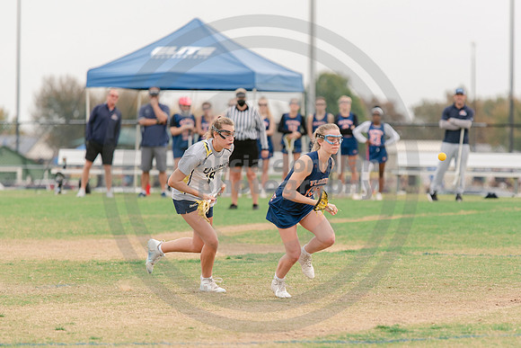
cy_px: 205
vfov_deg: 4.5
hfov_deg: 6.7
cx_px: 329
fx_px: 4449
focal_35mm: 307
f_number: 2.8
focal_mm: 200
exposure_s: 1/1250
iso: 280
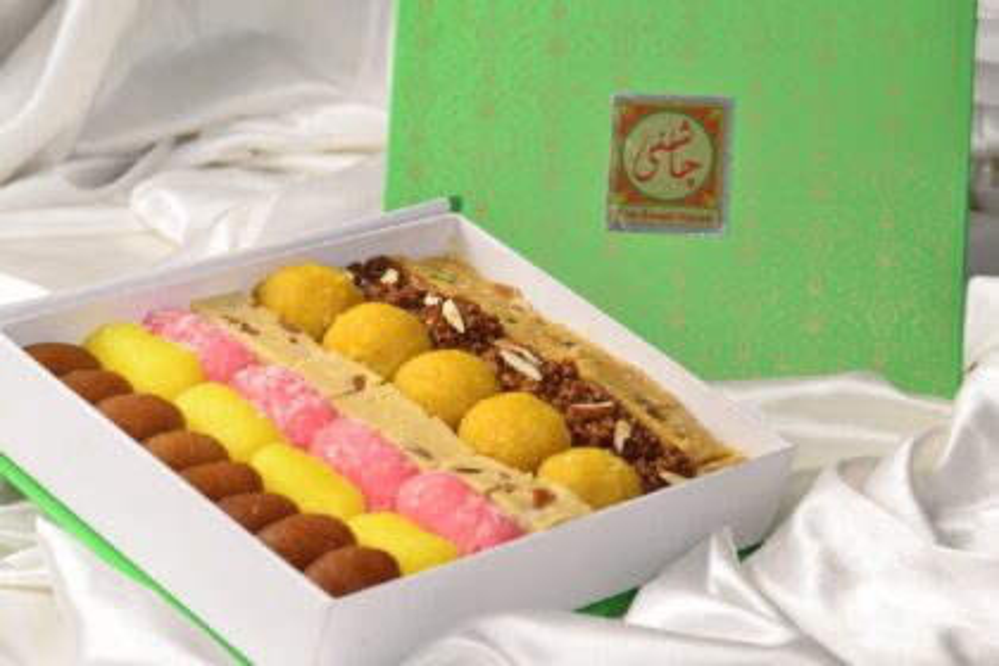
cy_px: 333
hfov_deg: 16.1
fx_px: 3538
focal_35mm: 128
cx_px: 500
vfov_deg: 10.8
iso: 100
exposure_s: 1/40
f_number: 7.1
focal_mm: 85
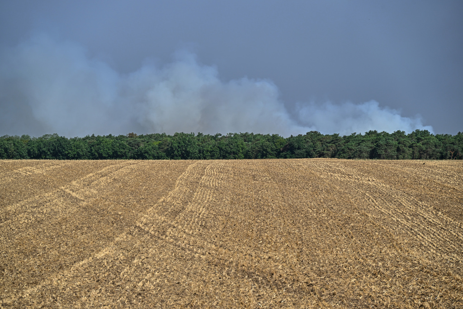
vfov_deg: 9.8
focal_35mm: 140
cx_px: 232
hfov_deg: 14.7
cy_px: 154
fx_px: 1800
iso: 320
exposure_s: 1/1600
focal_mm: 140
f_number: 6.3
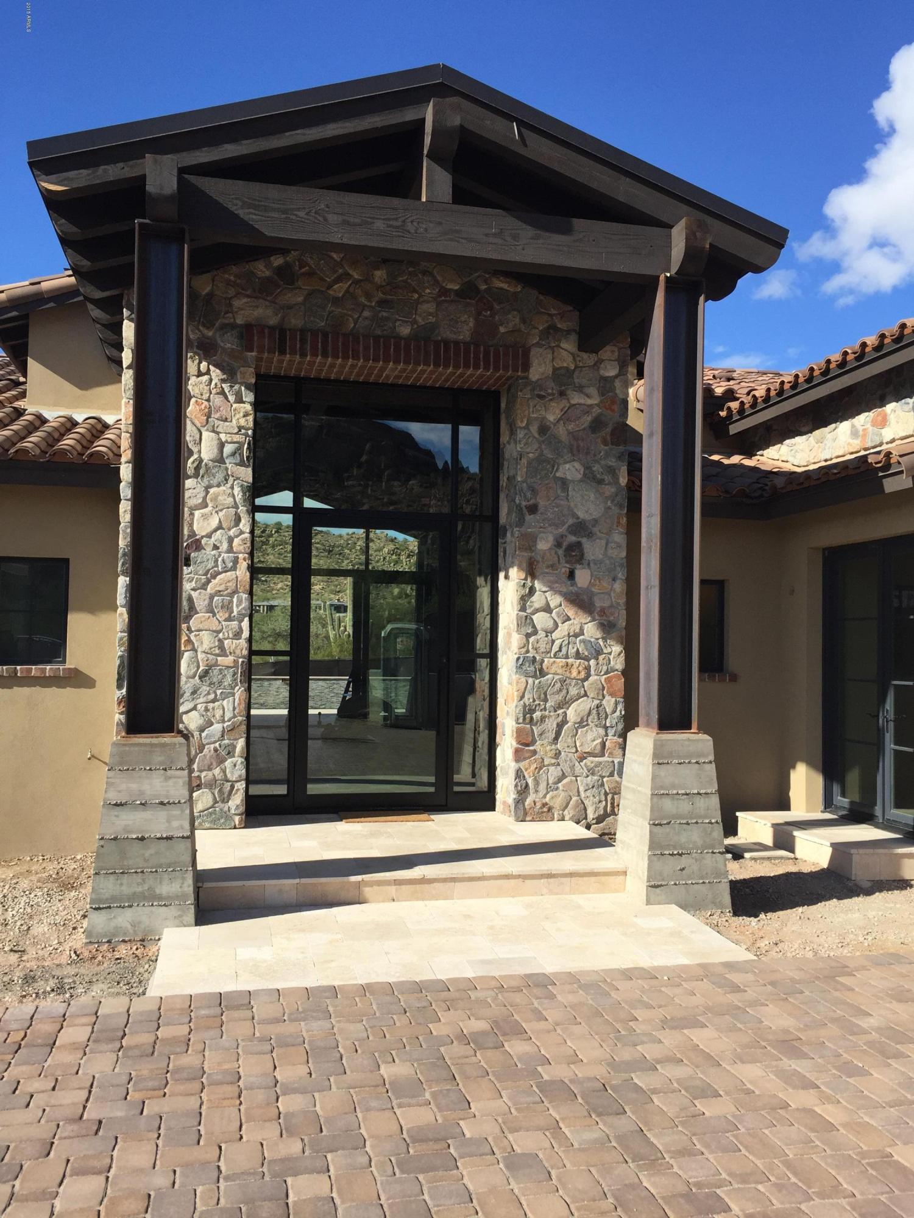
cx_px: 457
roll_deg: -1.3
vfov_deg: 61.7
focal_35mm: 29
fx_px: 1021
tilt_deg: +2.4
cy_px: 609
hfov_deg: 48.2
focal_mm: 4.15
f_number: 2.2
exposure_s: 1/1721
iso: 32
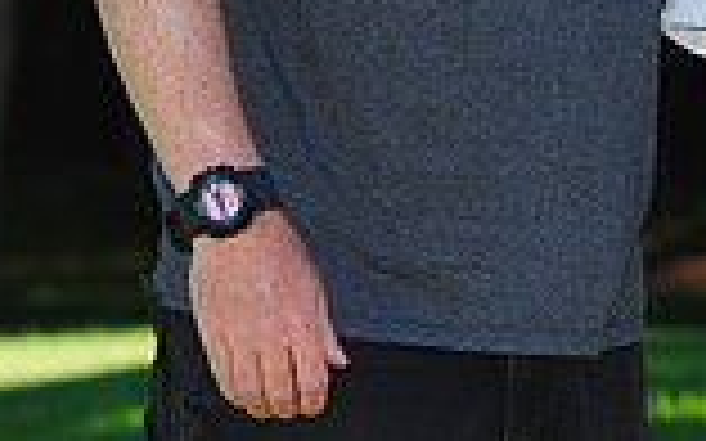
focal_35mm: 394
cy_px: -180
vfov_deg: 3.3
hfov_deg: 5.3
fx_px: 7578
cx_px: 540
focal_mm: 105
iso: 400
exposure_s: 1/800
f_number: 5.6
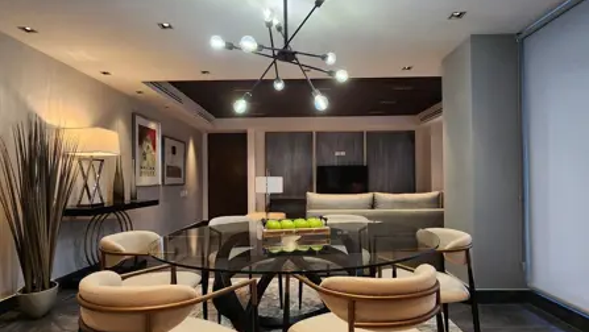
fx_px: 297
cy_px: 187
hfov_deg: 89.5
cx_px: 295
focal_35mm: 19
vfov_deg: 58.2
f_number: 2.2
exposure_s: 1/60
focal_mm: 2.2
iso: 200
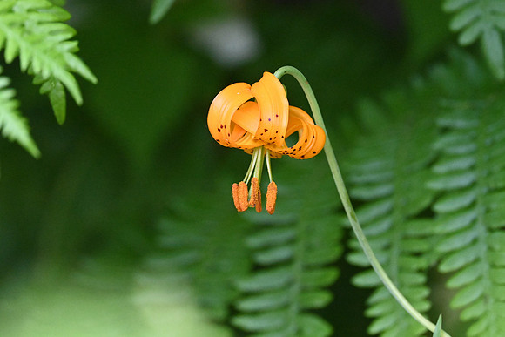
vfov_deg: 2.3
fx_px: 8418
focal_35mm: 600
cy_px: 168
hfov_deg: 3.4
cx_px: 252
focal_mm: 600
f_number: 6.3
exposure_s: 1/640
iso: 6400
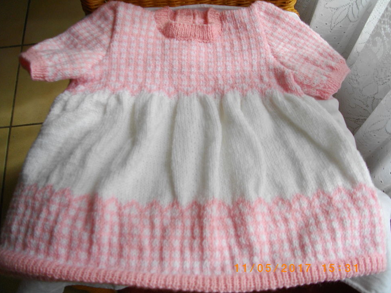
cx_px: 198
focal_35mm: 33
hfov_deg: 55.4
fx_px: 373
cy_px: 150
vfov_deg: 42.9
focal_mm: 5.7
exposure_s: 1/200
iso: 100
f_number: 2.9
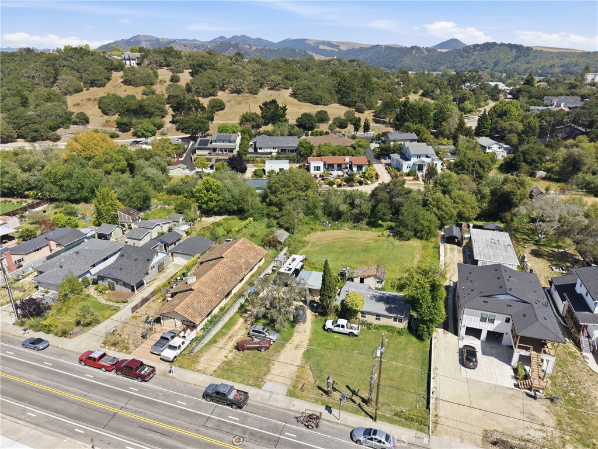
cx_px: 299
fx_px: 415
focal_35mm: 24
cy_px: 224
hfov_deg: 71.6
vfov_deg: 56.8
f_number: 1.8
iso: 170
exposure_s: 1/4000
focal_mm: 8.7
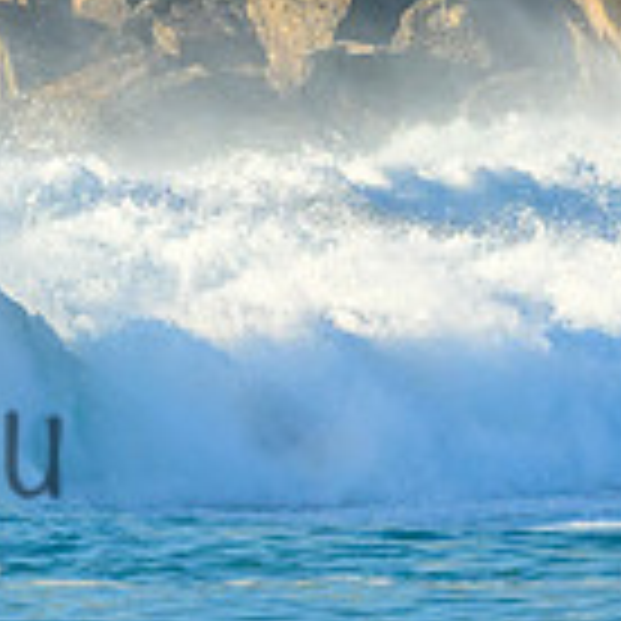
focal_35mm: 1962
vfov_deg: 0.9
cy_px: 373
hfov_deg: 0.9
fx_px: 39822
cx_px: -278
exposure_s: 1/2000
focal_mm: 400
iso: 1000
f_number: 9
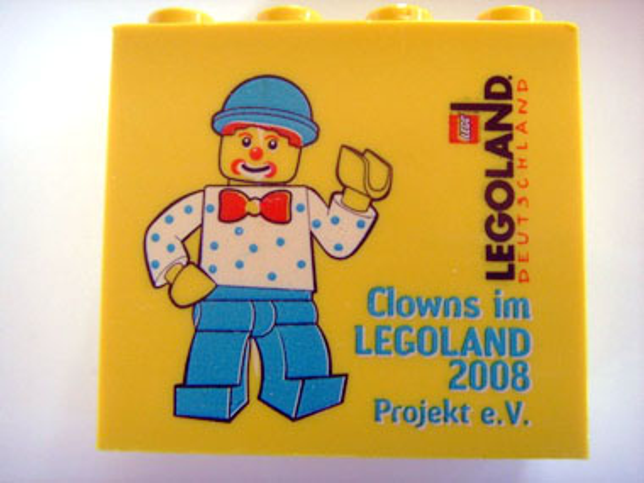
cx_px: 322
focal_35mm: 39
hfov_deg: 47.9
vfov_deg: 36.8
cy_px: 242
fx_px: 726
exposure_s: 1/15
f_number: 3.5
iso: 152
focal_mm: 6.6
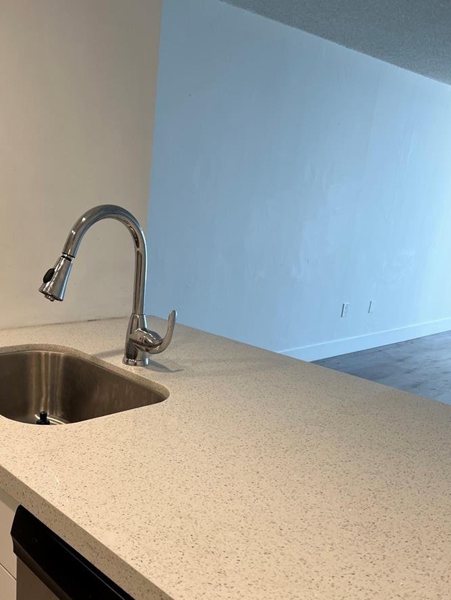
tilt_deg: -17.4
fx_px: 608
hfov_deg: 40.3
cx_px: 158
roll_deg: -3.9
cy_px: 382
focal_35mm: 35
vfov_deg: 51.9
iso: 50
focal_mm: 5.7
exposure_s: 1/120
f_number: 1.5
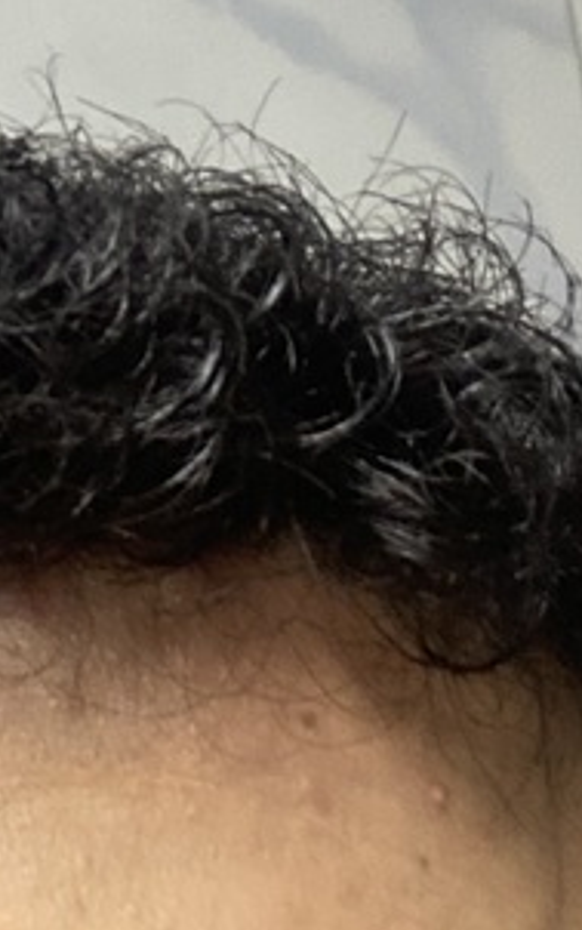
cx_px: -123
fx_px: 2459
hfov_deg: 13.1
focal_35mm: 97
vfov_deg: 19.3
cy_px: -360
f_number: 2.2
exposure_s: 1/50
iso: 250
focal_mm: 2.71
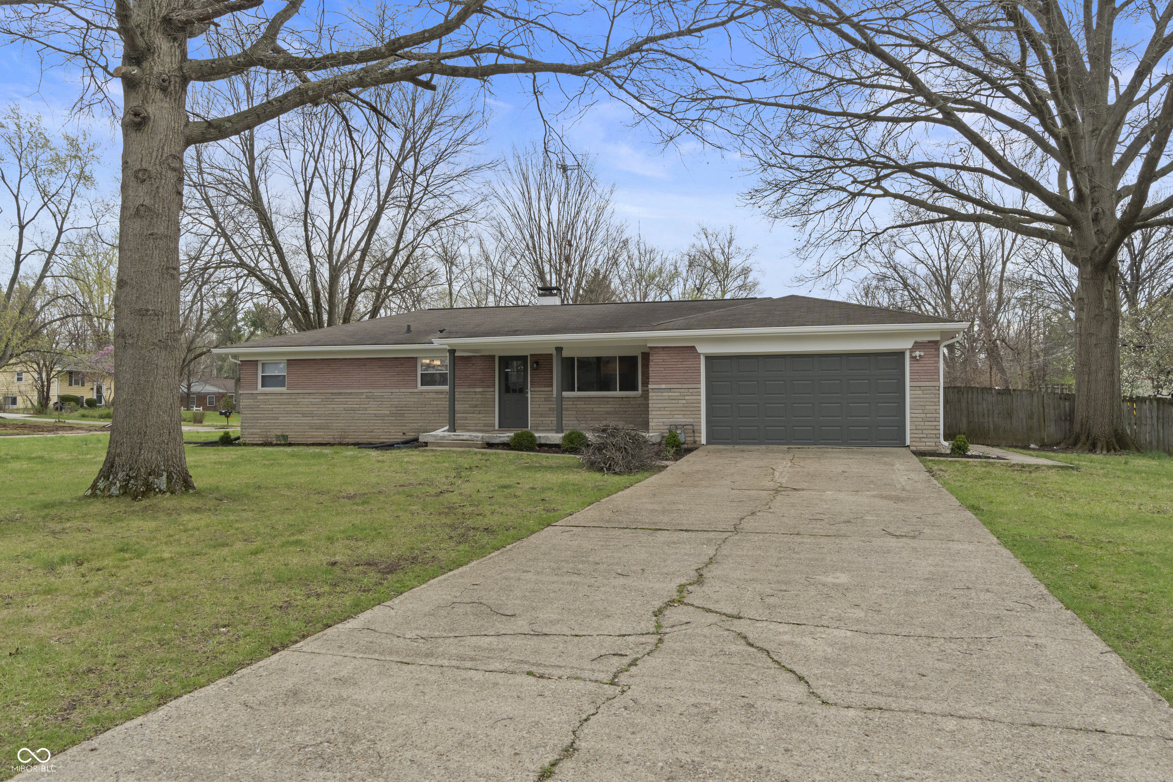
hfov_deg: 67.4
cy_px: 391
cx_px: 586
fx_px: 880
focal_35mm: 27
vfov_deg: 47.9
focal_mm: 18
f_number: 9
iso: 640
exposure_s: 1/500
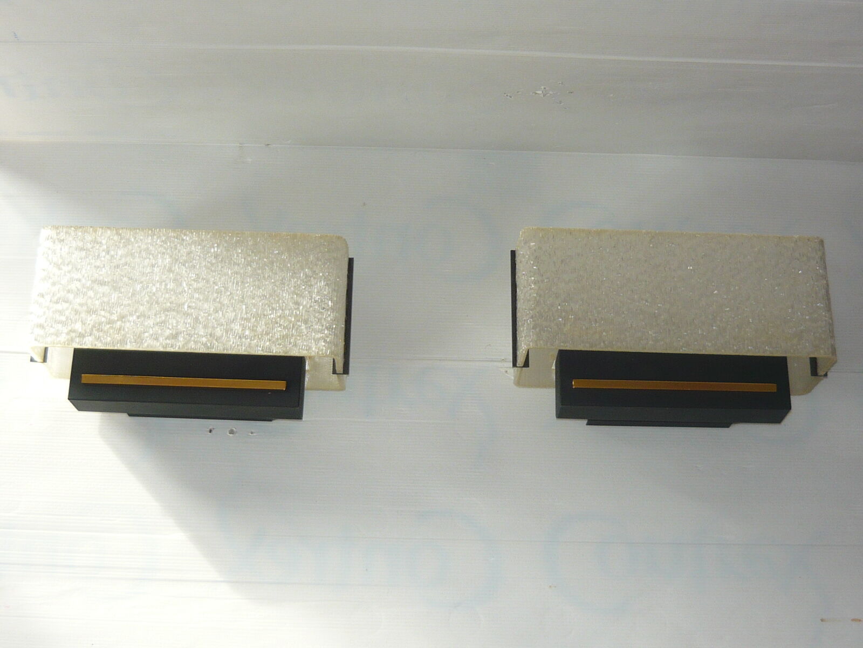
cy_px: 324
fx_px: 1271
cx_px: 432
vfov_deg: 28.6
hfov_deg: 37.5
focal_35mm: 51
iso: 100
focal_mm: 5.5
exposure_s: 1/40
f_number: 2.8
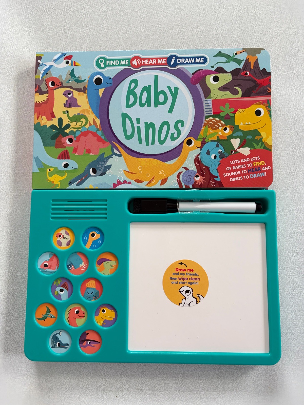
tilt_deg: -83.4
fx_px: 304
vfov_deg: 67.3
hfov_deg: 53.1
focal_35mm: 26
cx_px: 152
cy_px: 202
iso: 80
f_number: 1.6
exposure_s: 1/121
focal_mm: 5.96
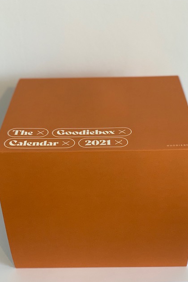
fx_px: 430
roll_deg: +1.2
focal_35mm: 55
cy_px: 140
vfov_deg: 36.2
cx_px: 100
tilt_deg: -33.5
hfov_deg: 24.6
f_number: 2.4
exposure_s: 1/60
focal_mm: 6
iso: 250
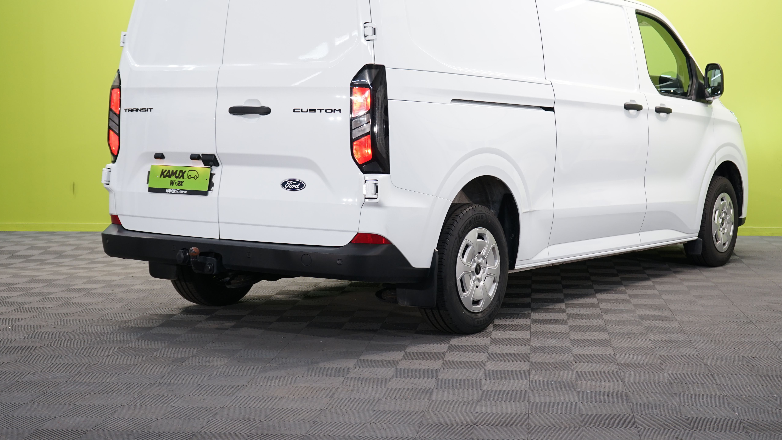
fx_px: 1244
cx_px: 416
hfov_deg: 34.9
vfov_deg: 20.0
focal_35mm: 60
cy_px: 149
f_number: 4.5
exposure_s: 1/30
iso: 400
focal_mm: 49
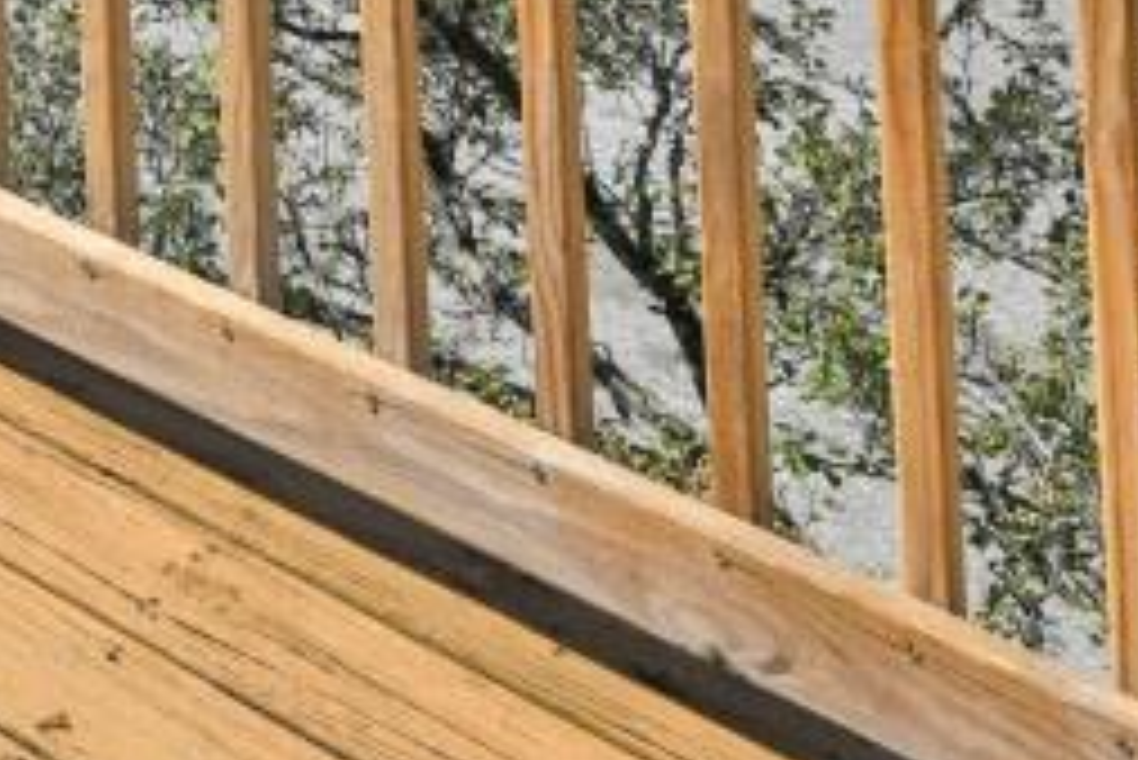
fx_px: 2625
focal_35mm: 83
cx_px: -603
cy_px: -1327
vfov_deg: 11.7
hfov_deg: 20.6
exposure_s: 1/400
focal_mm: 14
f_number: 8
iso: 100
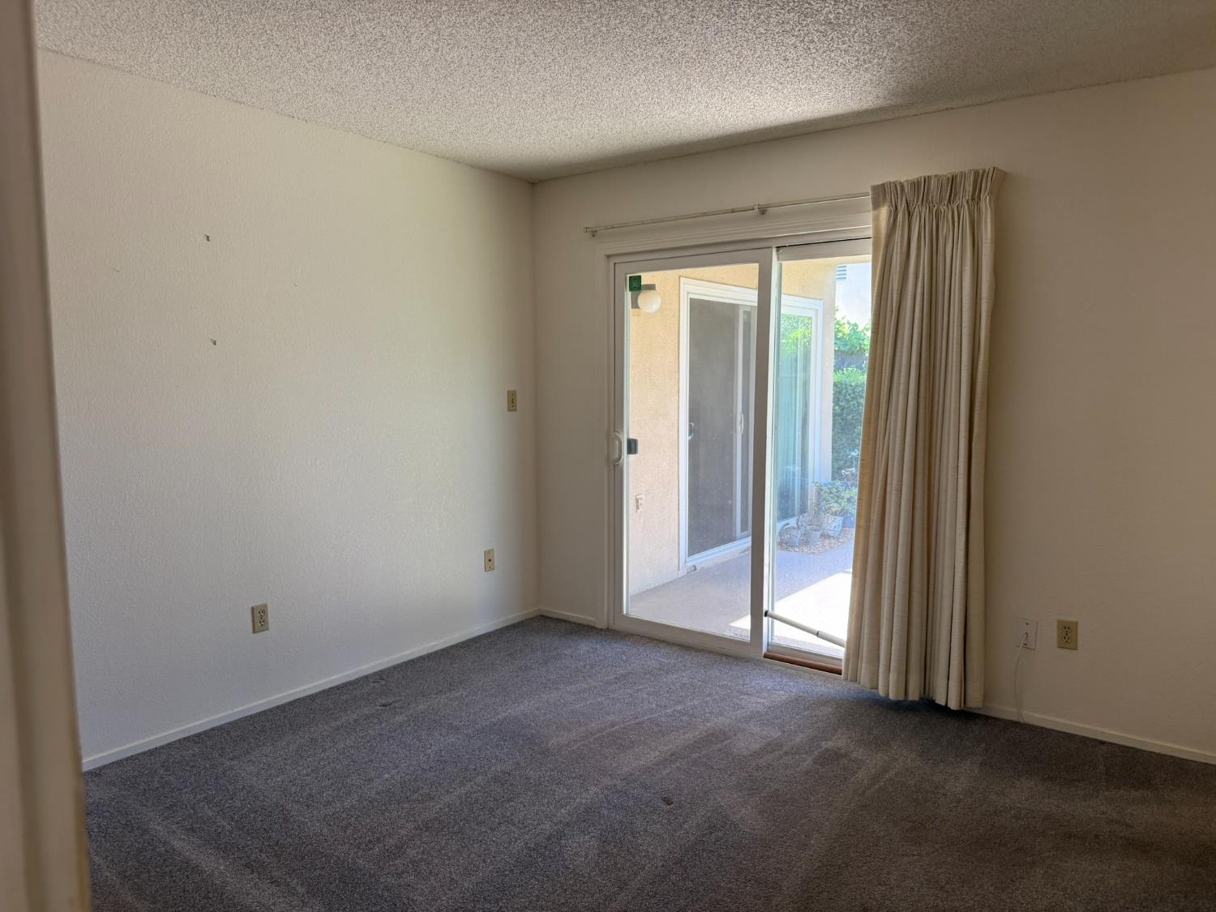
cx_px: 608
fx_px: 843
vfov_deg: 56.8
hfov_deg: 71.6
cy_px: 456
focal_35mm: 24
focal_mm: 6.76
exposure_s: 1/232
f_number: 1.78
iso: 160
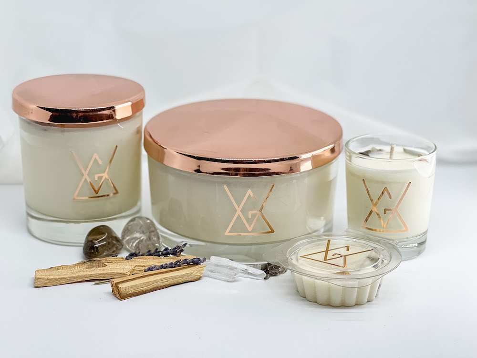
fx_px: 1061
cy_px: 179
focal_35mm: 77
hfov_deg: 25.3
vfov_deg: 19.1
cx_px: 238
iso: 64
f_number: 2.8
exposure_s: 1/120
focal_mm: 9
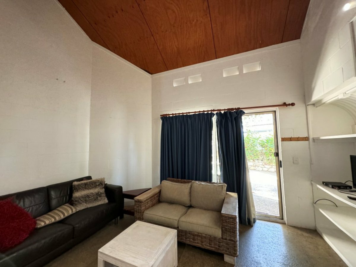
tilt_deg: +4.2
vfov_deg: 85.7
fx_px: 144
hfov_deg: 102.1
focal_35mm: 14
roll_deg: +1.1
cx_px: 178
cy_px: 134
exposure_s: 1/50
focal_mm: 2.22
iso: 640
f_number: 2.2
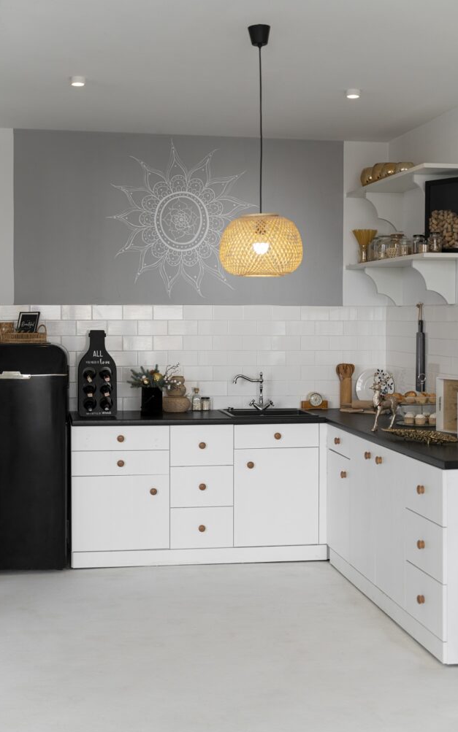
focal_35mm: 51
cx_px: 242
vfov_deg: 39.6
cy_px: 361
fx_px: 1018
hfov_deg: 25.3
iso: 250
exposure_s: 1/250
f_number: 2.8
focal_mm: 49
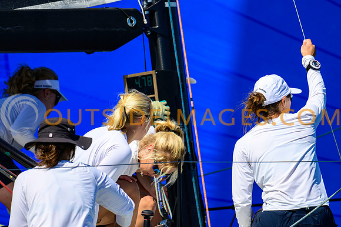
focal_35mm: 600
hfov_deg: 3.4
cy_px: 114
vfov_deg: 2.3
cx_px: 170
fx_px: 5680
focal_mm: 400
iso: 250
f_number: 4.5
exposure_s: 1/3200
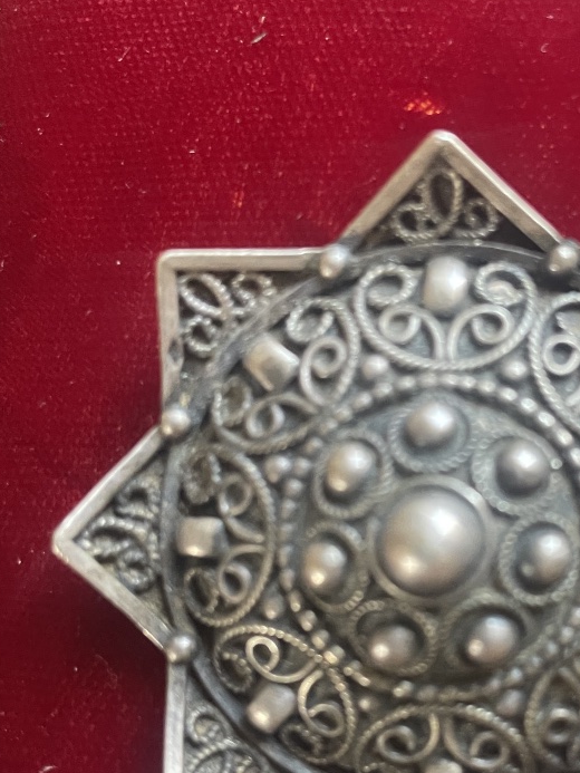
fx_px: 1005
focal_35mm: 45
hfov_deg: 31.3
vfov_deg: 41.4
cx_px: 467
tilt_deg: -83.7
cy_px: 533
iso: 500
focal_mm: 4.2
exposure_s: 1/60
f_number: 1.6
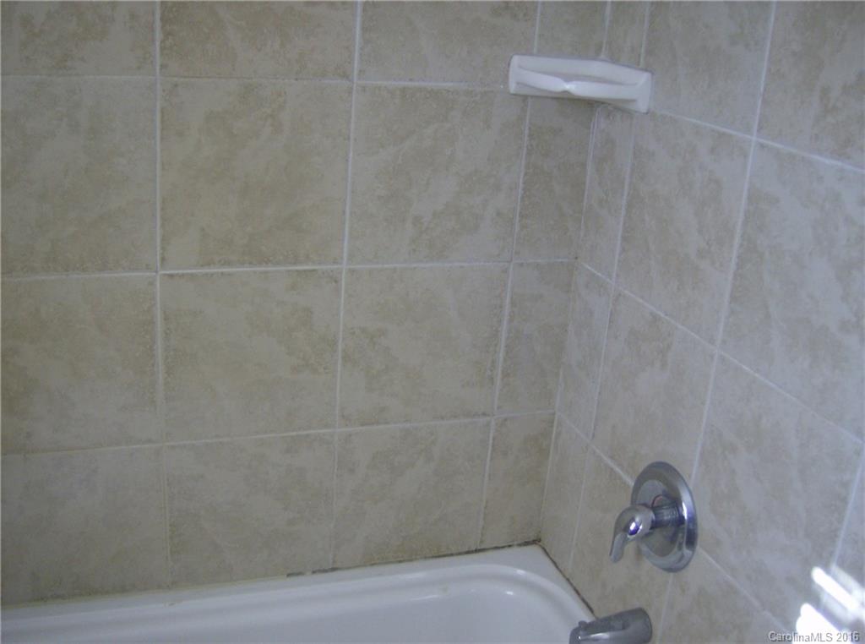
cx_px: 432
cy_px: 322
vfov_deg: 39.5
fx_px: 897
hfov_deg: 51.5
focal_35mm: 36
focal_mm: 6
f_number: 2.8
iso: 158
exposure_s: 1/64
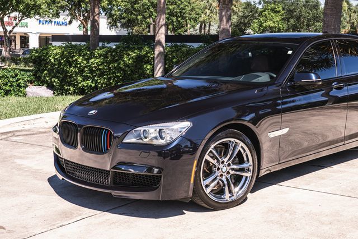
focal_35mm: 55
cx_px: 244
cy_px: 111
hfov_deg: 35.9
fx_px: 546
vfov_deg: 24.6
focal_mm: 36
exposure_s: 1/80
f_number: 8
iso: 160
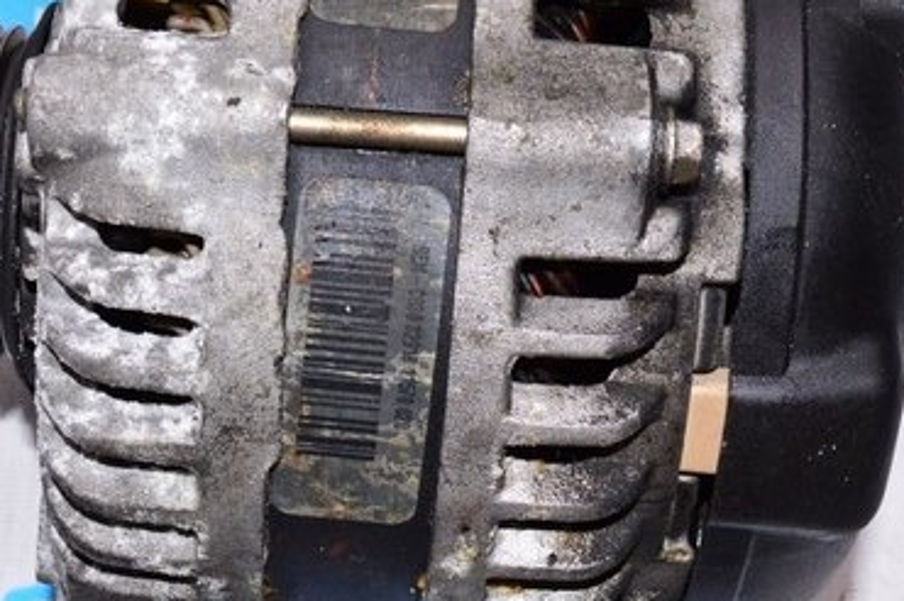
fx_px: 2082
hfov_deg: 24.5
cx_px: 388
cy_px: 263
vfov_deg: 16.4
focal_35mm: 83
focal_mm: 20
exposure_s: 1/160
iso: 1600
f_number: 8
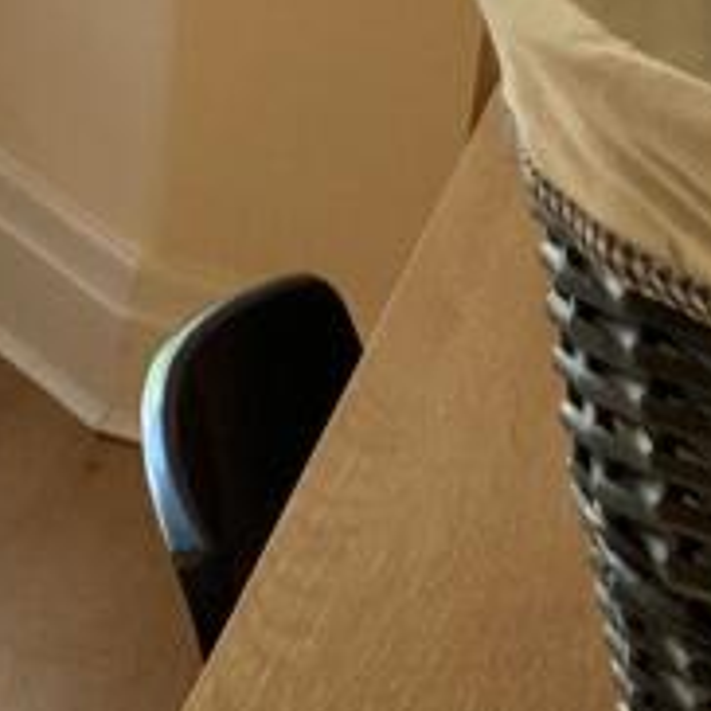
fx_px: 3346
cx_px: -984
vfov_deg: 11.0
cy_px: -699
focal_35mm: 144
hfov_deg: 10.5
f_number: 1.8
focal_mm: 3
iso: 40
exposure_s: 1/100
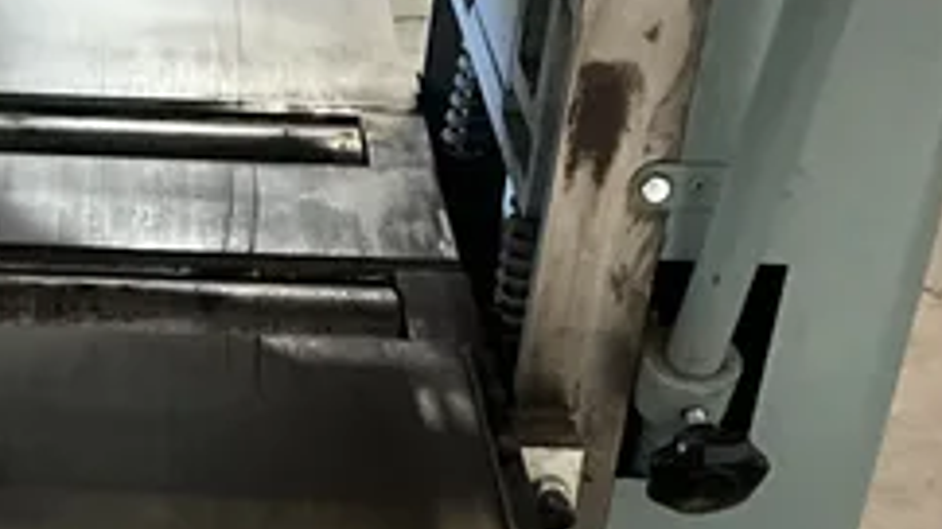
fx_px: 2447
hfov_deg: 21.1
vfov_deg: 12.1
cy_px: 582
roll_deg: -1.9
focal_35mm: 98
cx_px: 16
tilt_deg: -34.1
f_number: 1.8
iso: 320
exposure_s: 1/40
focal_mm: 3
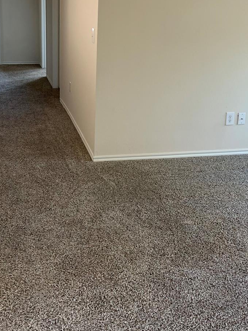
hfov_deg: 32.7
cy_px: 103
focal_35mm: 44
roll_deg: -2.2
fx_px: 420
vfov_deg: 42.2
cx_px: 88
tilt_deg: -14.4
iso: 125
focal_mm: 4.25
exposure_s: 1/60
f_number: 1.8
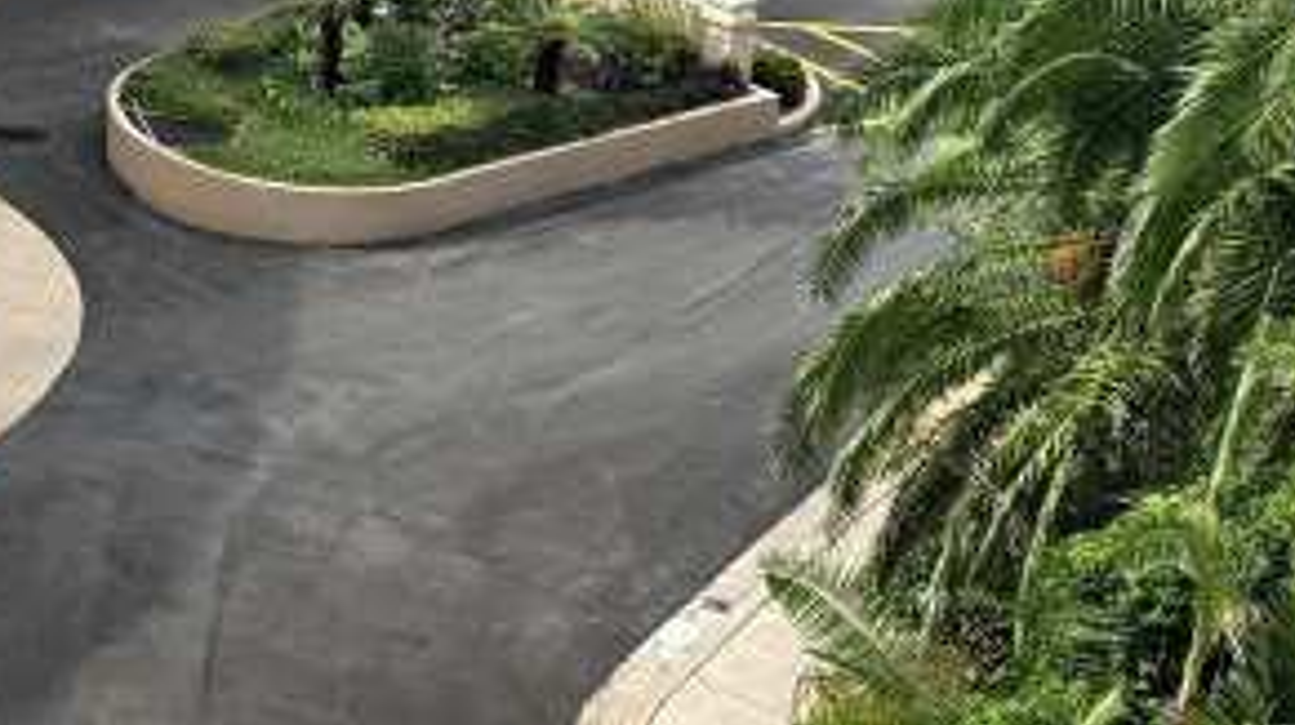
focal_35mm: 72
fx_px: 2470
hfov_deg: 25.1
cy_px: -498
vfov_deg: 14.9
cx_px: -418
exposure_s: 1/3096
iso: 80
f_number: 1.78
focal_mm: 6.76
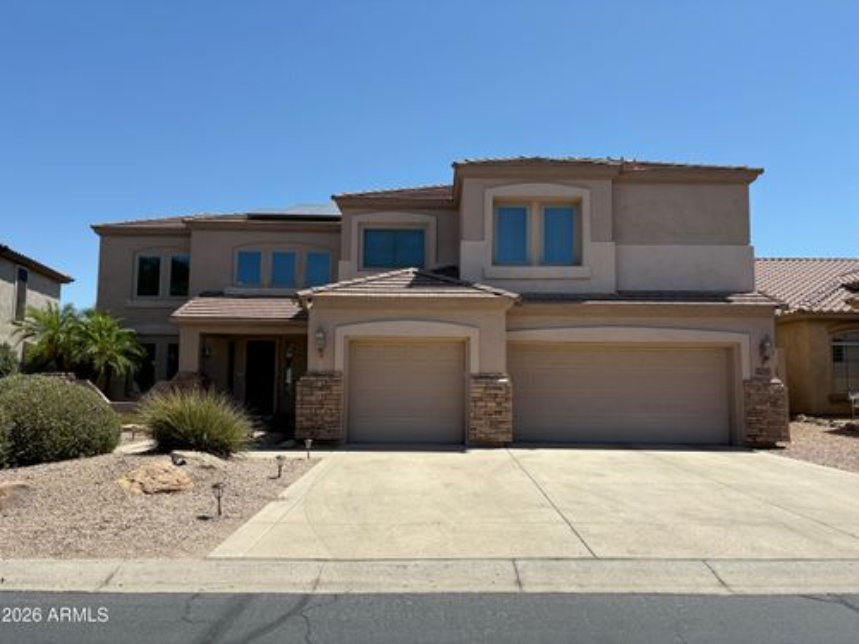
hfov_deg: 67.3
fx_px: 645
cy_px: 322
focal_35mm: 26
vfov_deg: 53.1
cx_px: 430
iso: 50
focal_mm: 5.96
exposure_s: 1/3623
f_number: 1.6
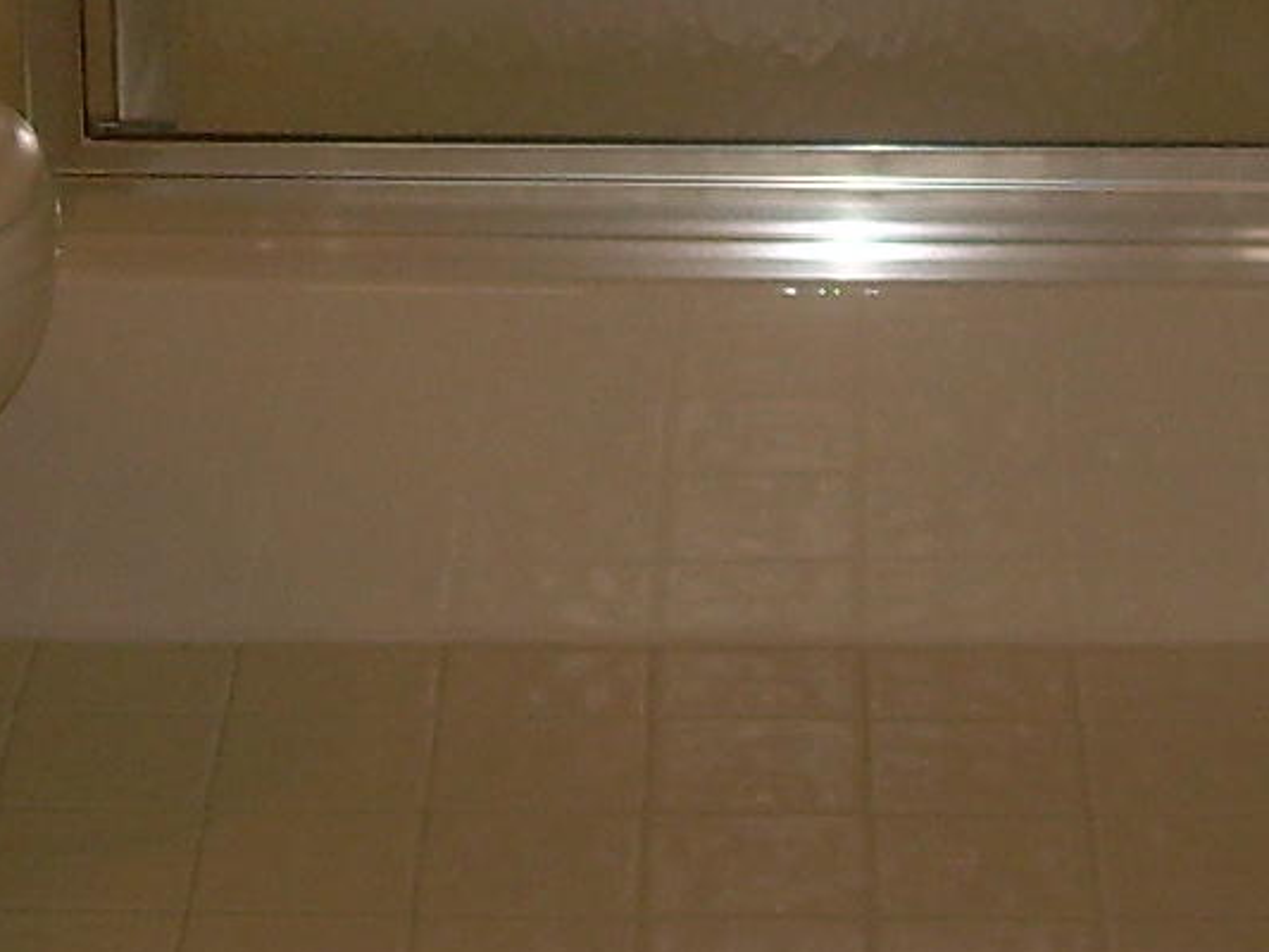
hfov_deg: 12.2
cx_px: 433
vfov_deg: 9.0
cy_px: -395
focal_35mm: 162
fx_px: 5940
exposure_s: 1/60
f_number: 2.8
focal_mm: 6.3
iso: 50
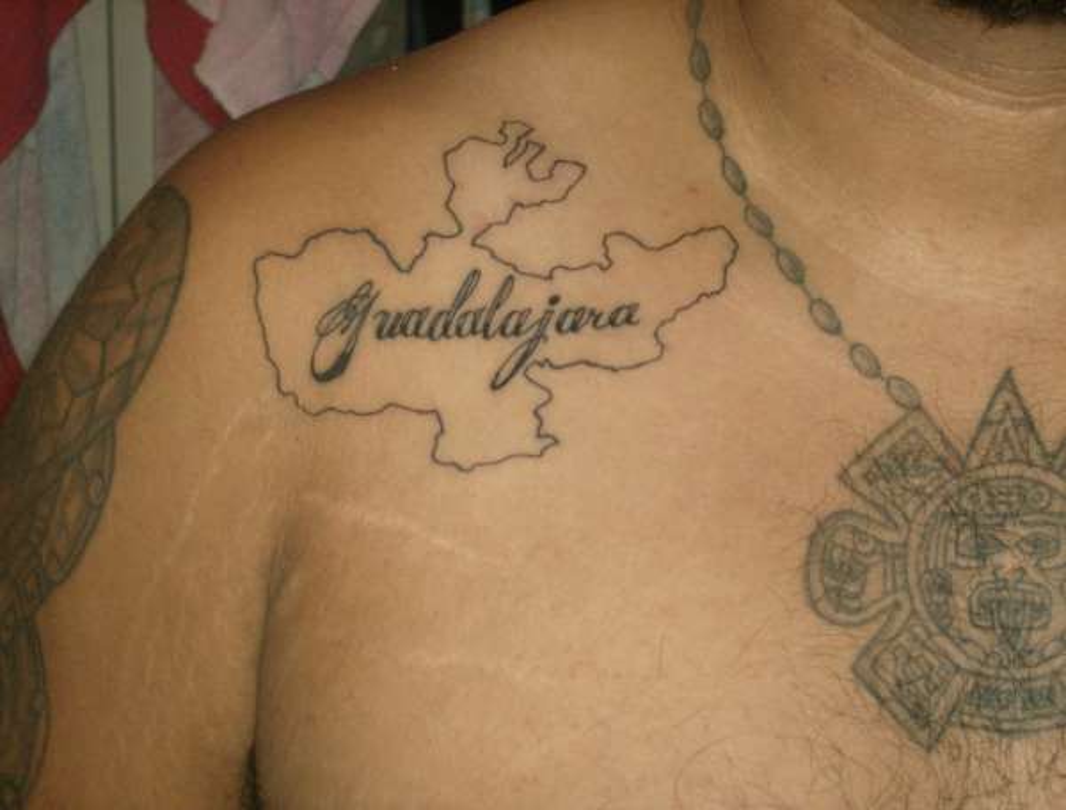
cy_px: 405
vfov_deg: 14.9
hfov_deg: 19.5
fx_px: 3094
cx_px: 533
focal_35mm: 100
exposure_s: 1/113
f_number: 4.6
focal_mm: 16.6
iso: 200
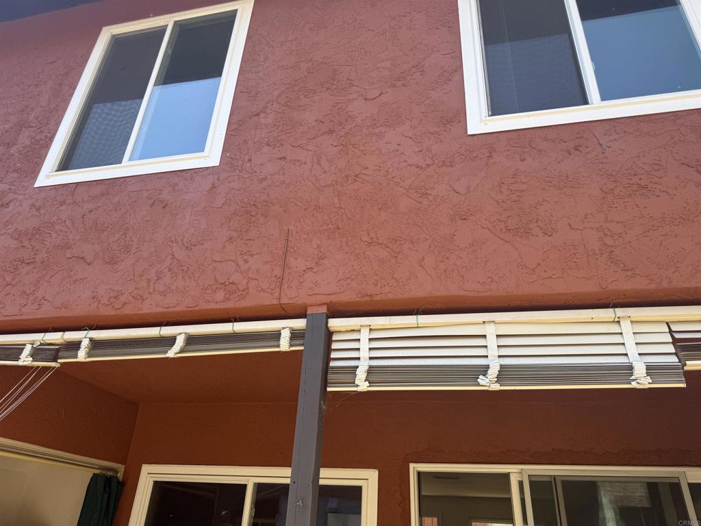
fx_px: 486
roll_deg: -3.0
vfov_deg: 56.8
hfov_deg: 71.6
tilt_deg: +29.0
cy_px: 263
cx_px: 350
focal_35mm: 24
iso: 80
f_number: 1.78
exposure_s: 1/416
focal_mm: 6.76
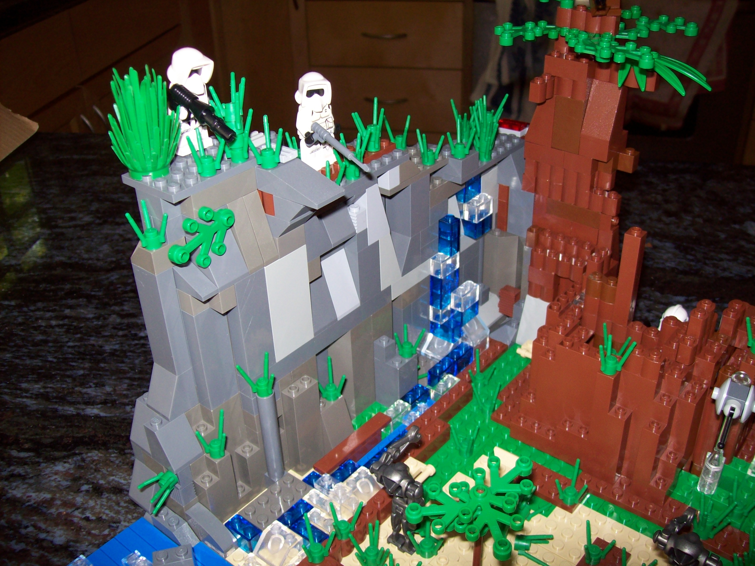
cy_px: 283
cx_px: 378
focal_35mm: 36
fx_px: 785
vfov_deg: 39.6
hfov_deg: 51.4
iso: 80
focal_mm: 6
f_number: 2.7
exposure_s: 1/64
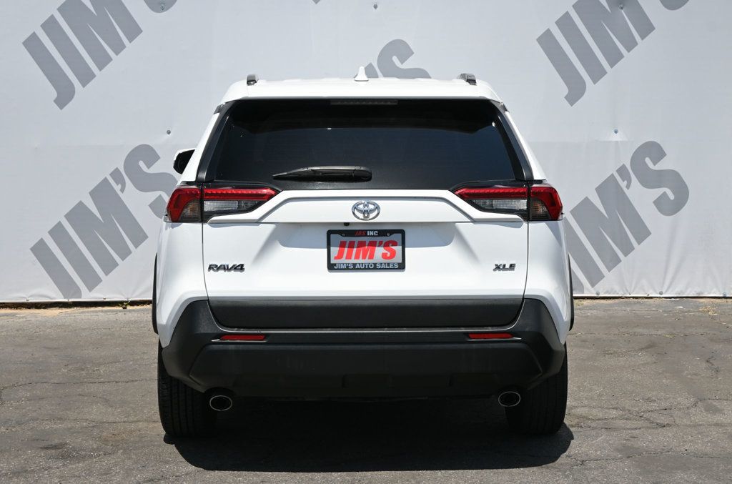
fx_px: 1247
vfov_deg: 22.0
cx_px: 366
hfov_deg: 32.7
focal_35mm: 62
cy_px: 242
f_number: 6.3
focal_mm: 41
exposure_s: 1/320
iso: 100
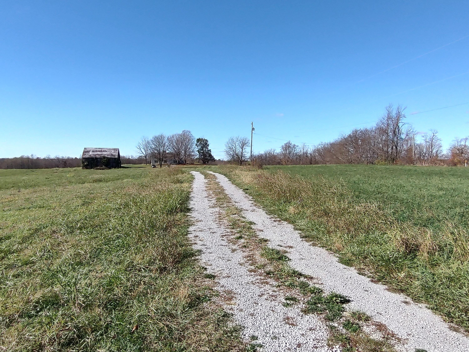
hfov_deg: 94.5
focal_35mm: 16
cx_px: 234
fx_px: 217
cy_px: 176
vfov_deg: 78.1
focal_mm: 1.66
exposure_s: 1/968
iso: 100
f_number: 2.2
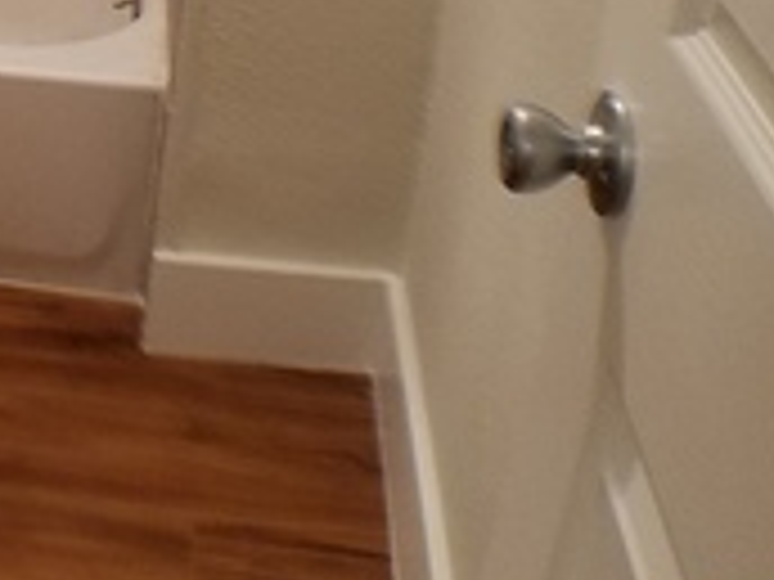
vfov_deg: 13.9
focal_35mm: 97
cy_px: -391
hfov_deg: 17.8
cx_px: -432
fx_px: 2169
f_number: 1.7
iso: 160
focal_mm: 4.2
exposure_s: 1/24
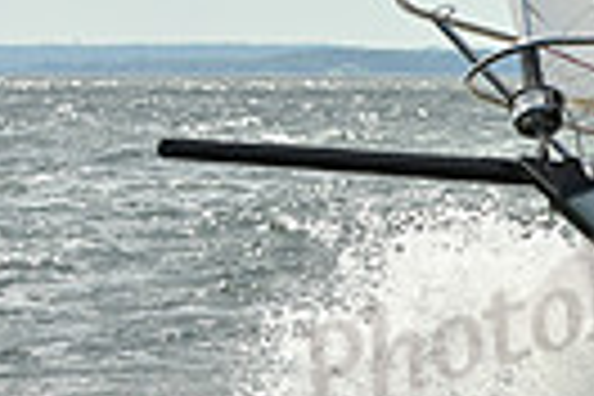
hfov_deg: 5.4
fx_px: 6154
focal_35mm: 373
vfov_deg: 3.7
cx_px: 1170
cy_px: 2
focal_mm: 85
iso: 250
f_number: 8
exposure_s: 1/1250
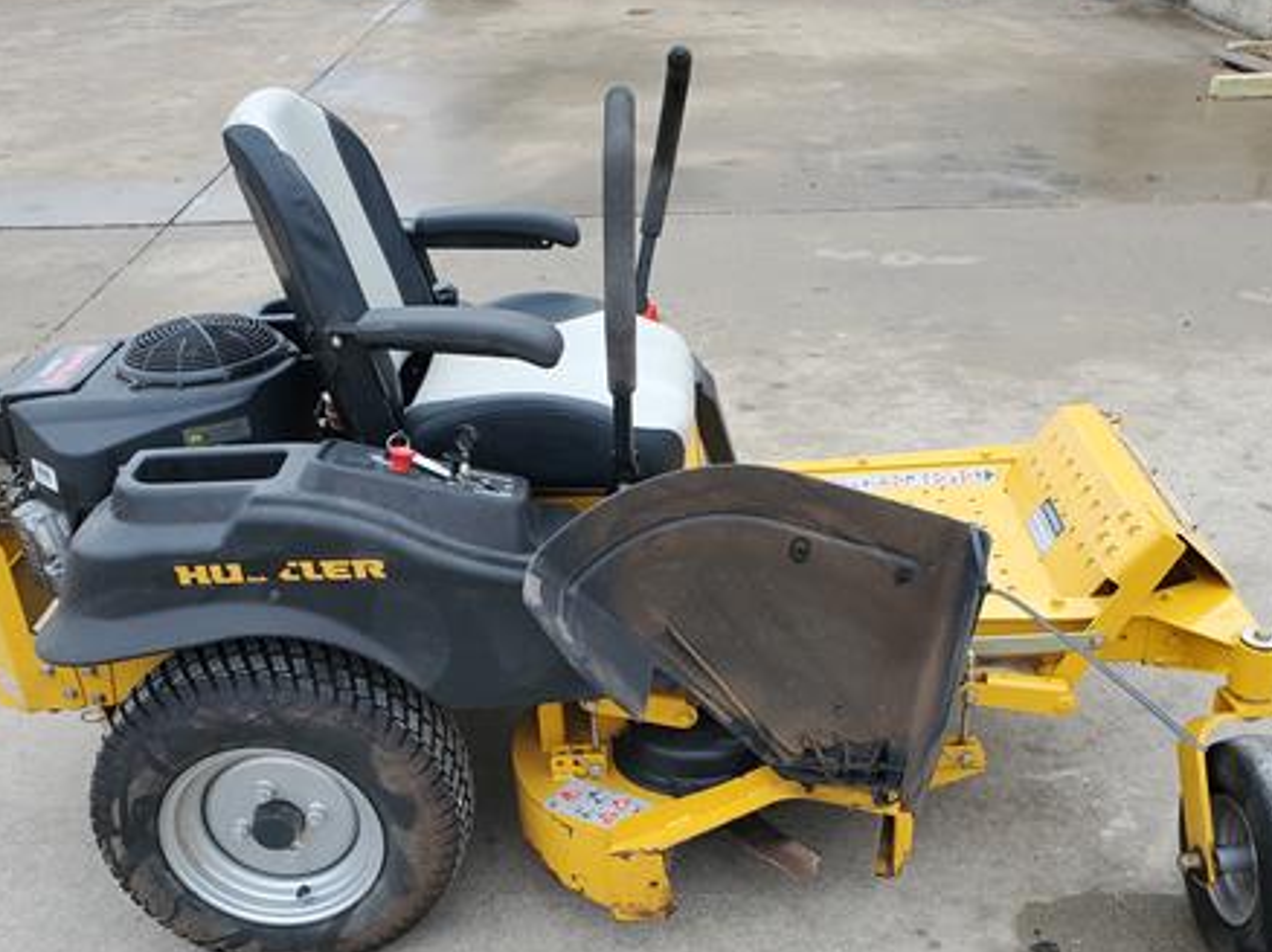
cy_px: 612
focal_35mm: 38
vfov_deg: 37.4
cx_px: 685
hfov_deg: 49.0
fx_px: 1396
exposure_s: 1/120
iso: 160
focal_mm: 4.3
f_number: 2.4
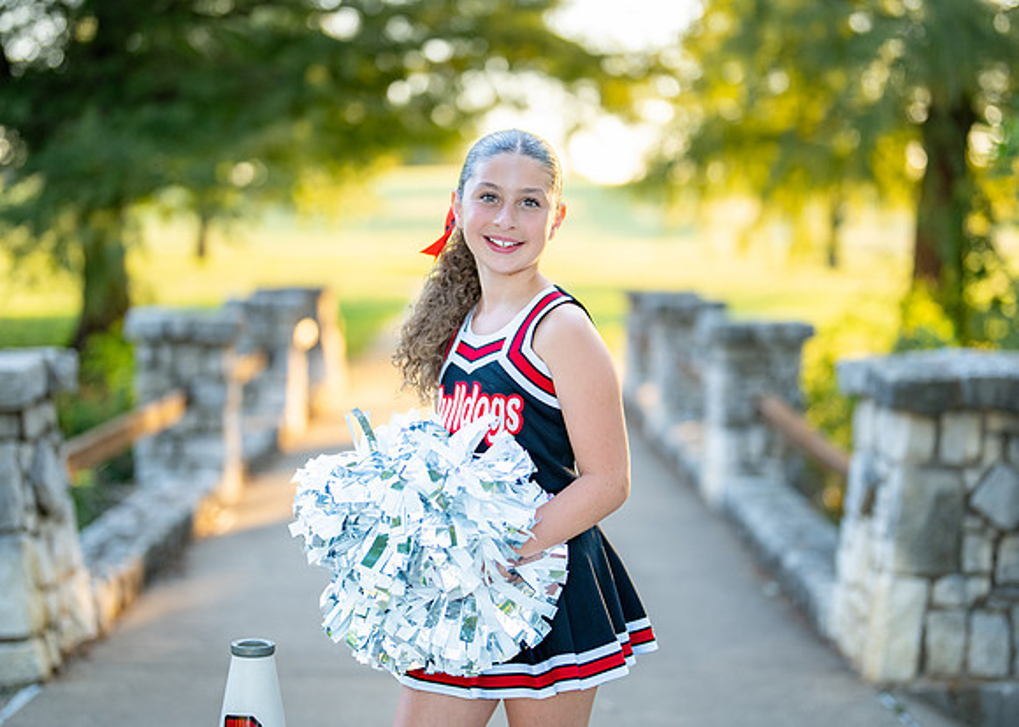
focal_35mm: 61
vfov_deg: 23.3
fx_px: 1762
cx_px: 512
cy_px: 359
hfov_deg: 32.3
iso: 200
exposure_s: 1/800
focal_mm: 50
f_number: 1.2
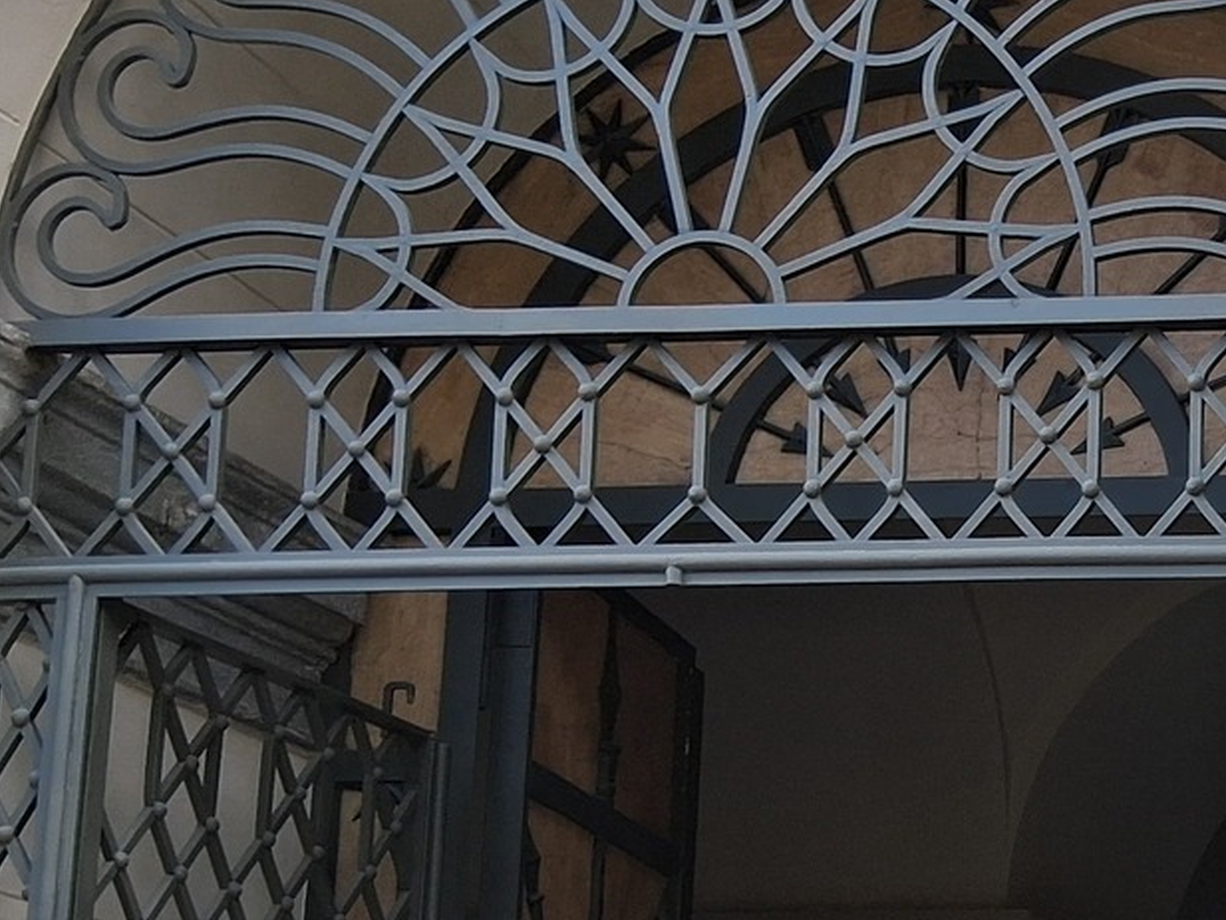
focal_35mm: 86
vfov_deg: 16.7
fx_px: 3046
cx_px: 1782
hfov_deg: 20.0
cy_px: 962
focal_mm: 3.98
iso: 25
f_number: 1.8
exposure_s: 1/120
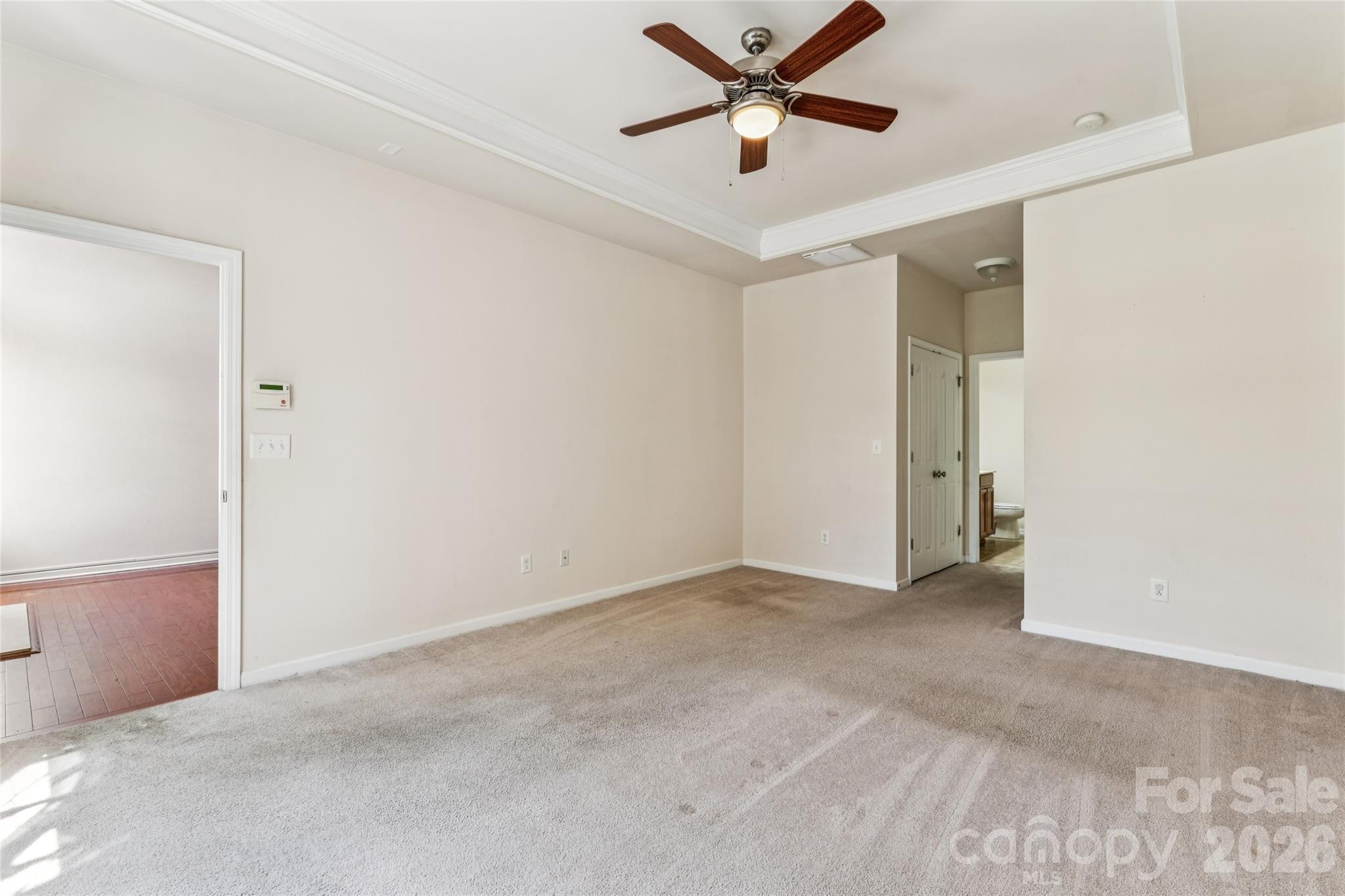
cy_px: 448
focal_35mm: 16
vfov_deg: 72.7
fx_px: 609
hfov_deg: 95.7
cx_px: 672
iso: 100
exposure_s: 1/5
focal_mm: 16.3
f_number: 9
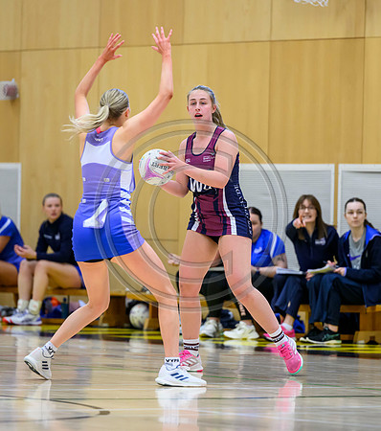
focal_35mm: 282
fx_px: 3747
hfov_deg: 5.8
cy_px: 216
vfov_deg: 6.6
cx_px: 229
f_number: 3.2
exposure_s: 1/1000
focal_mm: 200
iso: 3200
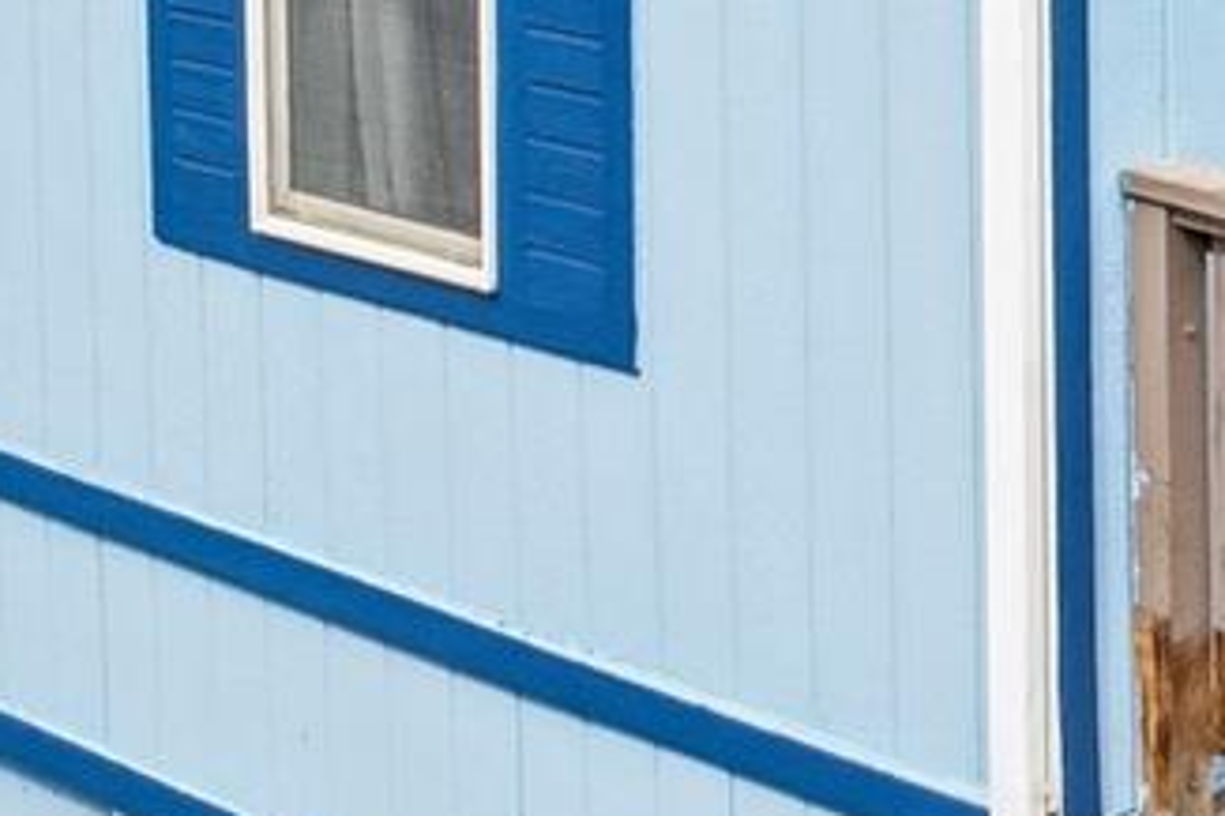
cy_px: -432
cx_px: 1766
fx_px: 3673
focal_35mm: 108
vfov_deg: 12.1
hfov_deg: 17.3
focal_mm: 8.4
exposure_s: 1/320
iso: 140
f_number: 2.8
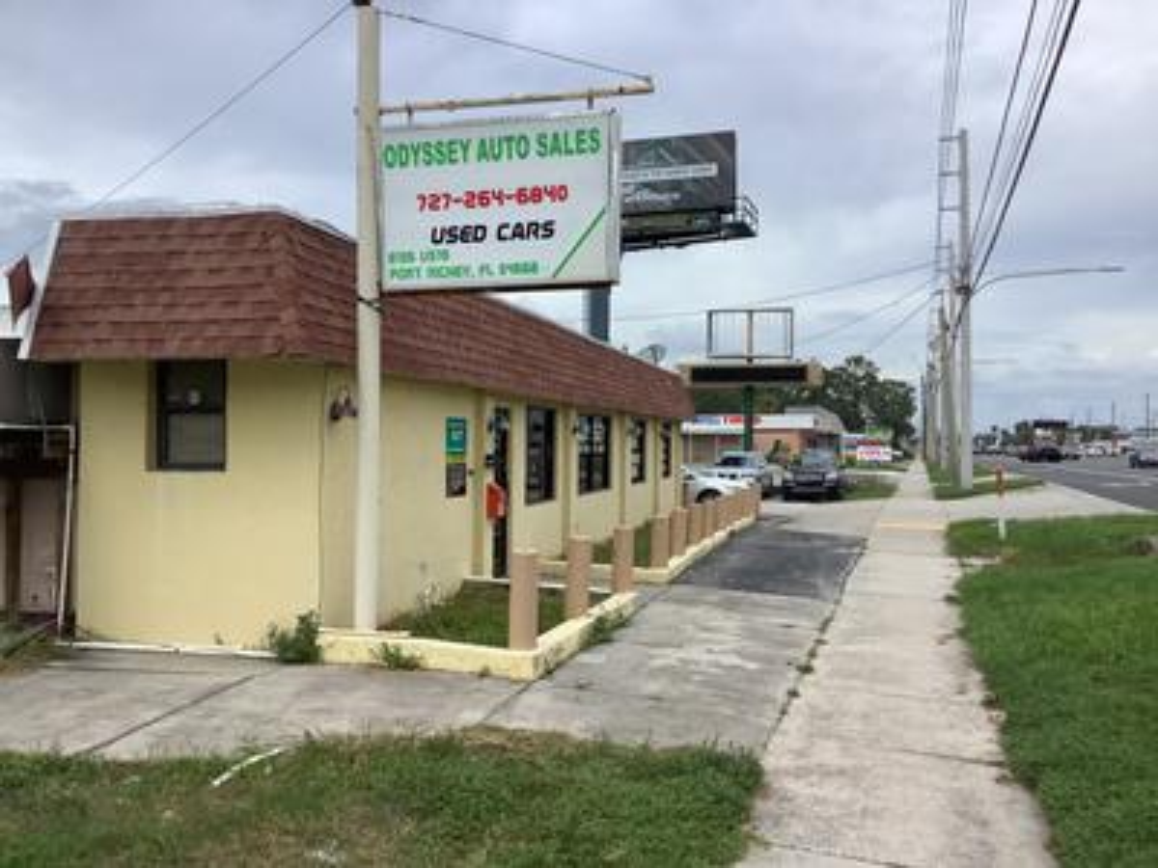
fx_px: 1037
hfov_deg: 58.4
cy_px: 434
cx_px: 579
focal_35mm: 31
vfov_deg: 45.4
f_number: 2.4
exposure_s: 1/1359
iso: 25
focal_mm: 3.3
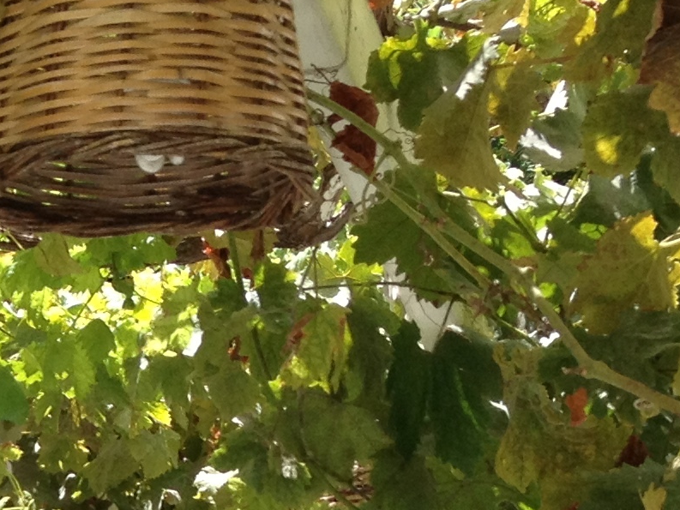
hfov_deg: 13.1
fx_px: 2829
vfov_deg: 9.8
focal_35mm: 144
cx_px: -298
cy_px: 887
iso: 50
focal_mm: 4.28
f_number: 2.4
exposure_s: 1/449
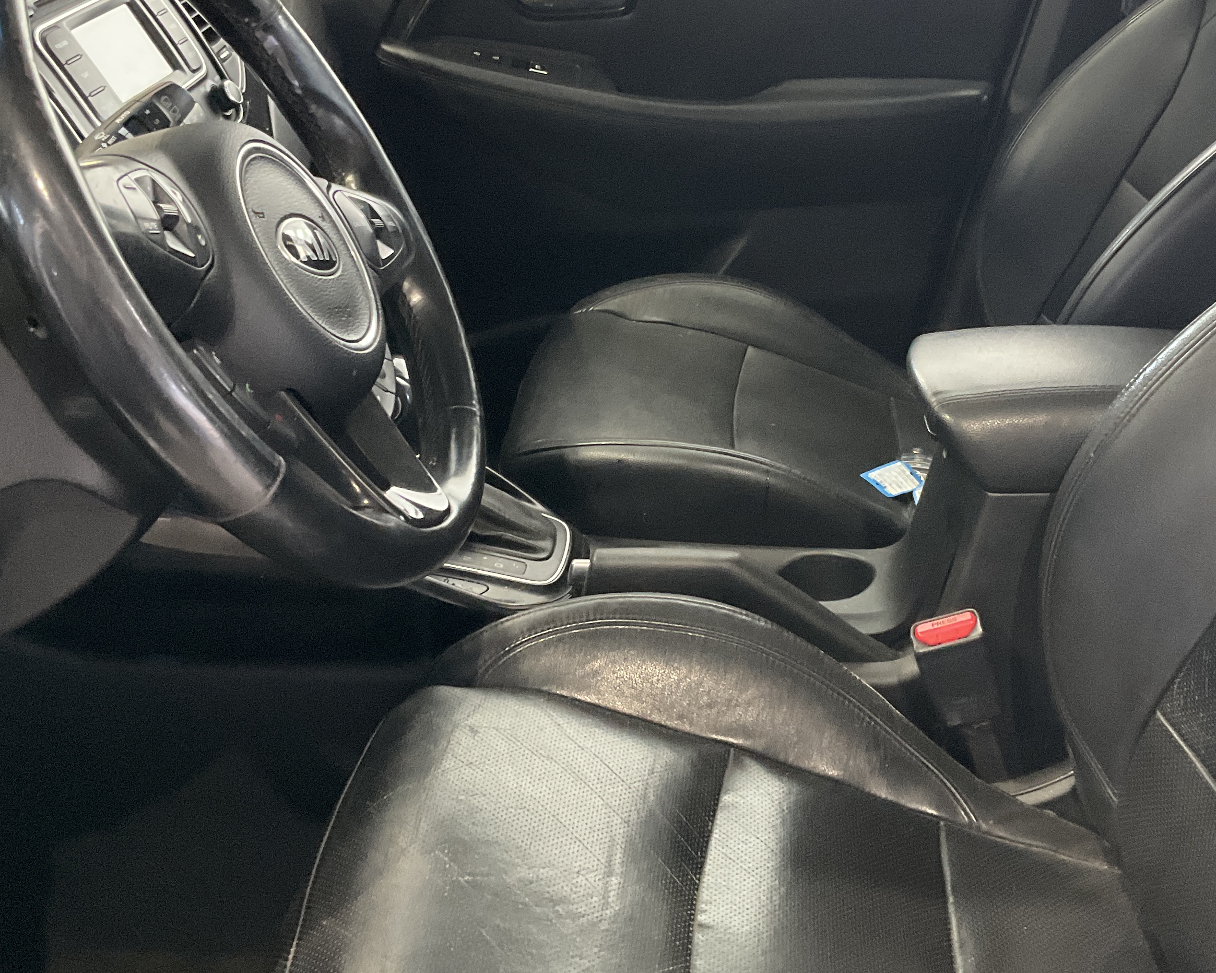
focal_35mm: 49
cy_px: 367
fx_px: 1763
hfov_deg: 37.8
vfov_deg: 30.7
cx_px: 749
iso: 250
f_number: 1.8
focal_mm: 3
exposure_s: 1/60
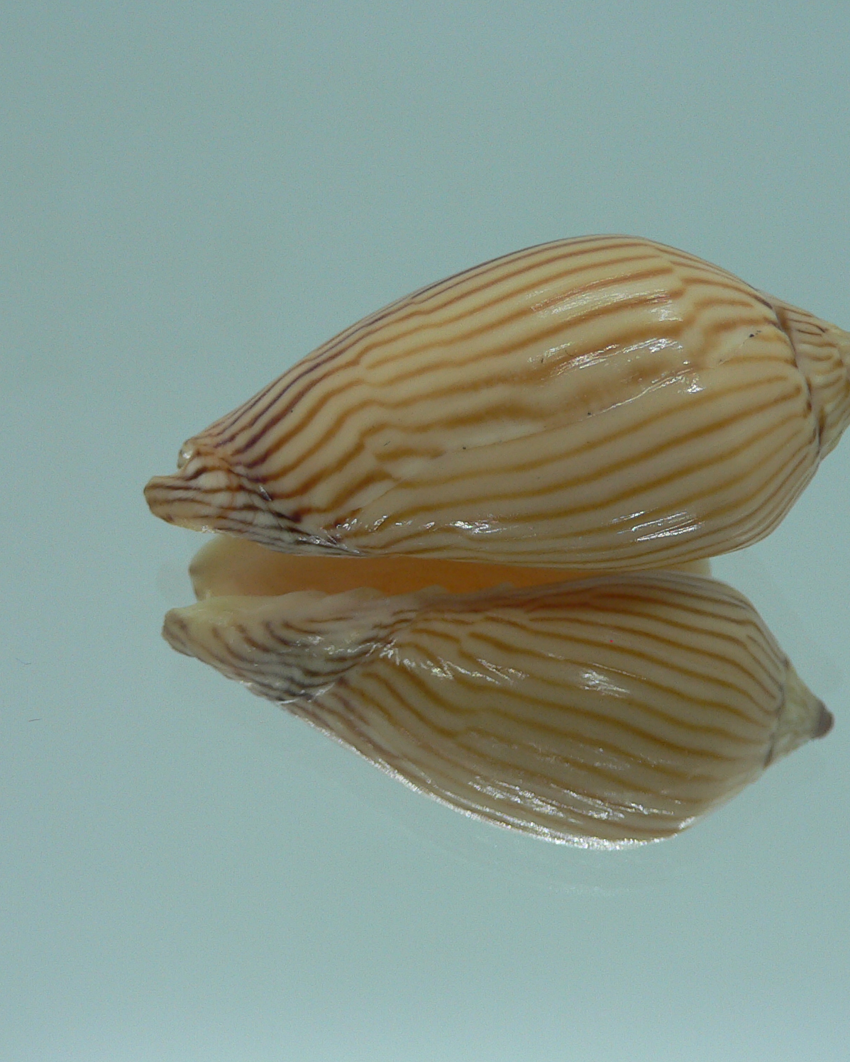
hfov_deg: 32.6
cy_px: 536
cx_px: 531
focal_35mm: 46
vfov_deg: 40.3
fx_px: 1446
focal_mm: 4.6
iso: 80
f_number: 2.8
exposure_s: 1/60
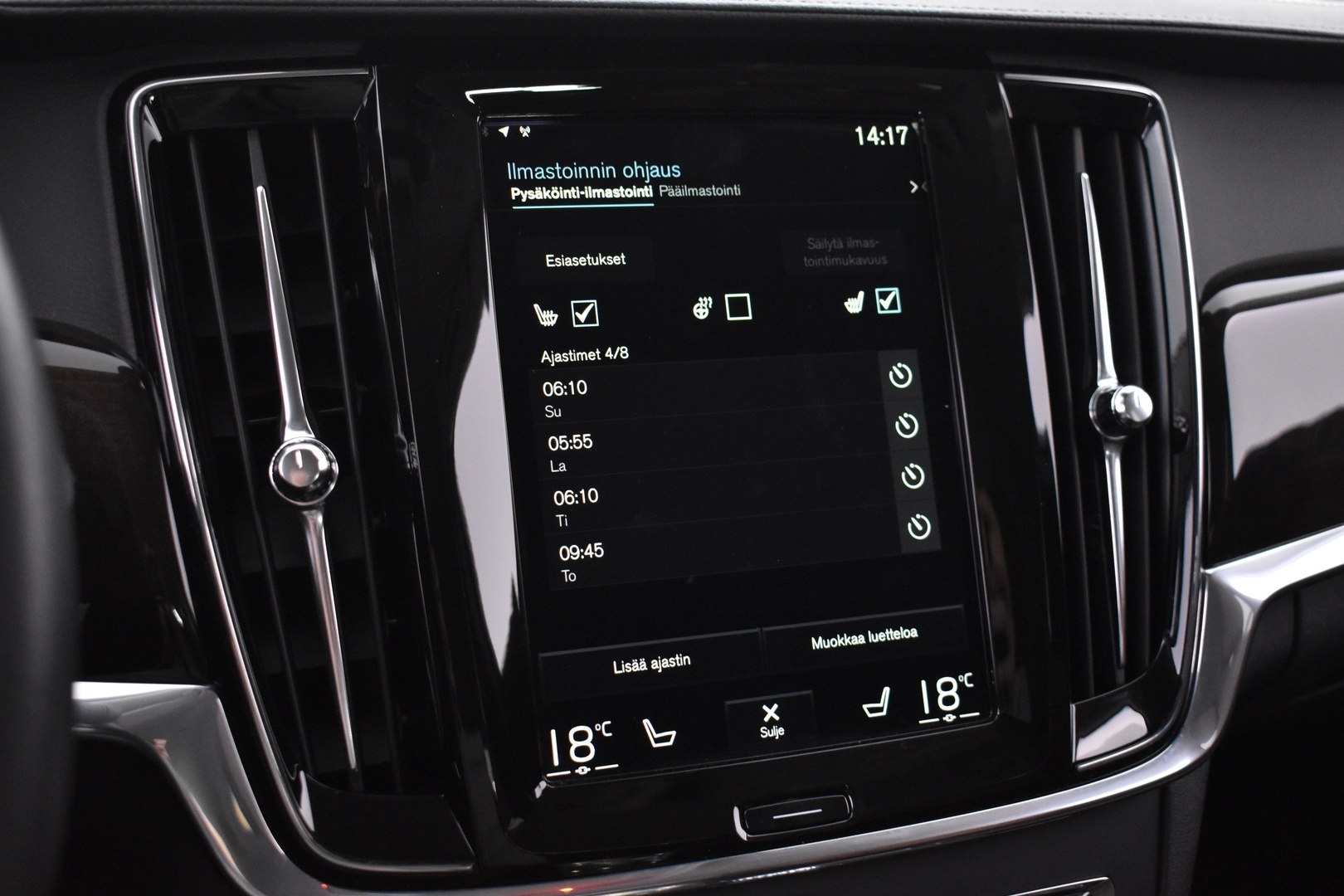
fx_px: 1624
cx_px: 672
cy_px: 448
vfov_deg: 30.8
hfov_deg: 45.0
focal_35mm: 44
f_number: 4.2
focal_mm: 29
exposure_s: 1/20
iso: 3200
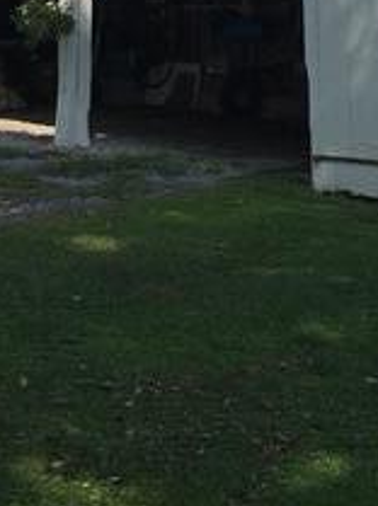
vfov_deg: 20.8
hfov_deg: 16.5
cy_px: -73
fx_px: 1300
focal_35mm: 89
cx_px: 223
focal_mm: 4.15
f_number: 2.2
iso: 32
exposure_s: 1/1364
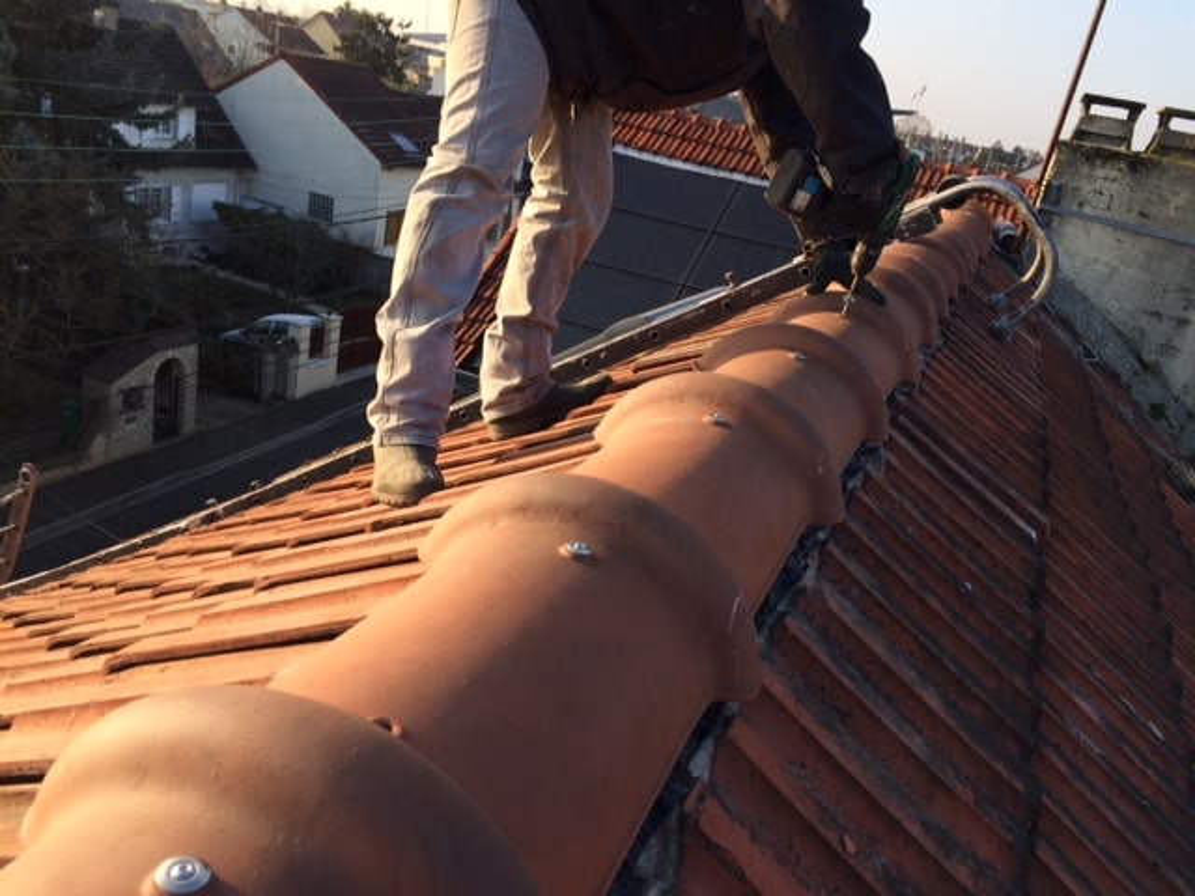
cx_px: 598
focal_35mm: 29
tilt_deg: -19.8
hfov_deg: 61.7
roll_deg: -10.6
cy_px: 448
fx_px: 1001
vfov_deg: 48.2
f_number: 2.2
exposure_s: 1/578
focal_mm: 4.15
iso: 32
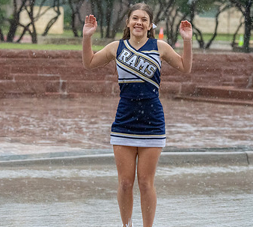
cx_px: 154
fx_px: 1288
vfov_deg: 10.1
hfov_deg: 11.2
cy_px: 137
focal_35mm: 164
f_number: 3.5
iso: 6400
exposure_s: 1/1000
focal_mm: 79
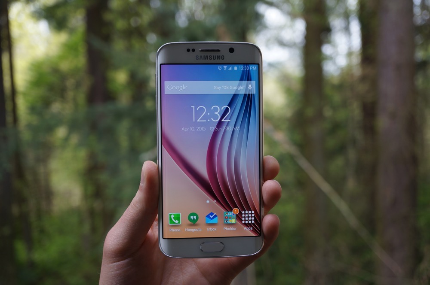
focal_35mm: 45
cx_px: 215
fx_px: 537
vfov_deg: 29.8
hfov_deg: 43.7
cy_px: 142
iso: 100
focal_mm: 30
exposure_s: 1/80
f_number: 4.5
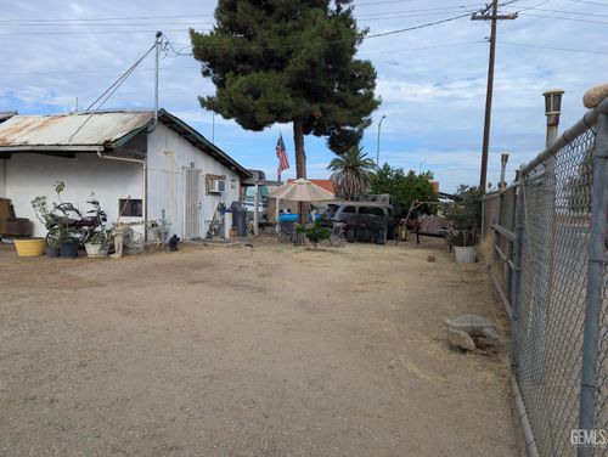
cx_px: 304
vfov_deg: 56.9
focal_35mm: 24
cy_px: 228
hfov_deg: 71.5
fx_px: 422
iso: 47
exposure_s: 1/1038
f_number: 1.85
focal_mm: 6.81
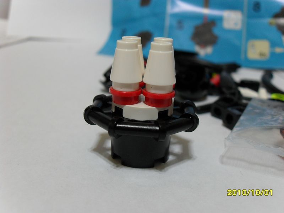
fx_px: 328
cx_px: 142
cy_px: 106
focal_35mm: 40
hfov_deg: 46.8
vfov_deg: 36.0
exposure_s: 1/20
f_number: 3
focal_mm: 7
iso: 200
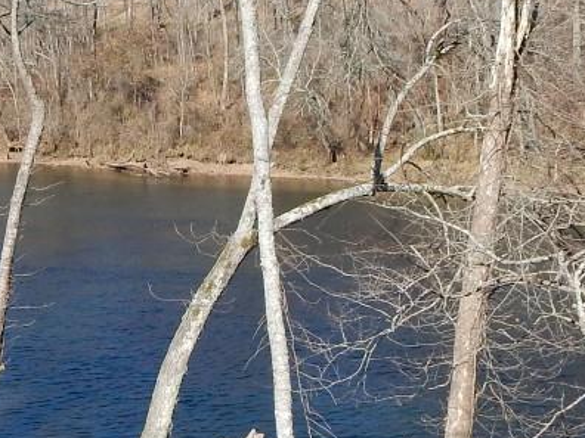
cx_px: 189
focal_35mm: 80
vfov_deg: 18.4
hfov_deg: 24.3
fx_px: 1352
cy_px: 143
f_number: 3
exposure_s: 1/1250
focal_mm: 4
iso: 125
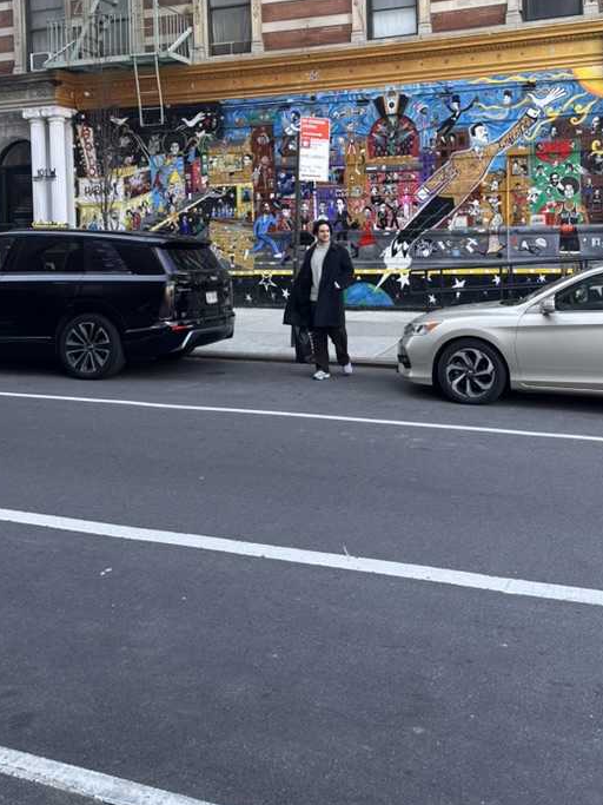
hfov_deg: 39.5
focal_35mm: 36
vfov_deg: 50.2
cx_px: 347
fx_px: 836
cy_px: 250
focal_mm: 6.86
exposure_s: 1/300
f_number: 1.78
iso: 80
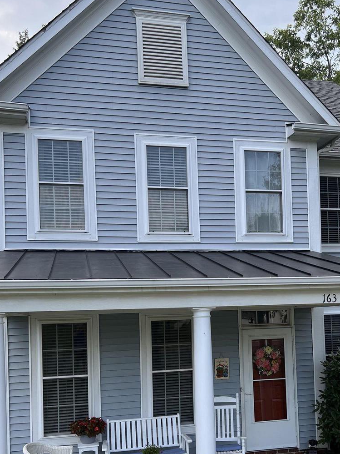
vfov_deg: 46.1
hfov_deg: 35.8
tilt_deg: +3.3
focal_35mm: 40
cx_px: 208
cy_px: 300
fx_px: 524
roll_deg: +2.1
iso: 50
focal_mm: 5.7
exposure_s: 1/650
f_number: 1.5
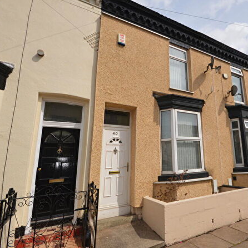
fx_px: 162
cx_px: 179
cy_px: 120
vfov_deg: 74.8
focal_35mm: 20
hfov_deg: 70.9
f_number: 11
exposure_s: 1/200
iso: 100
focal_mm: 10
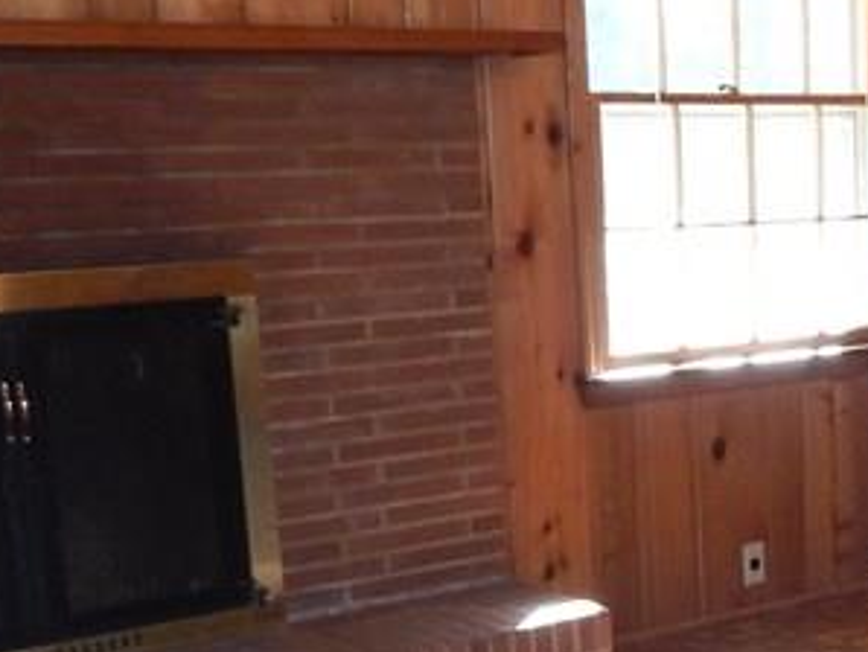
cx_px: 1145
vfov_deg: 18.5
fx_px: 1983
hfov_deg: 22.1
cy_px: 530
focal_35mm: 79
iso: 400
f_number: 3
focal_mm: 4
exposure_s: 1/50
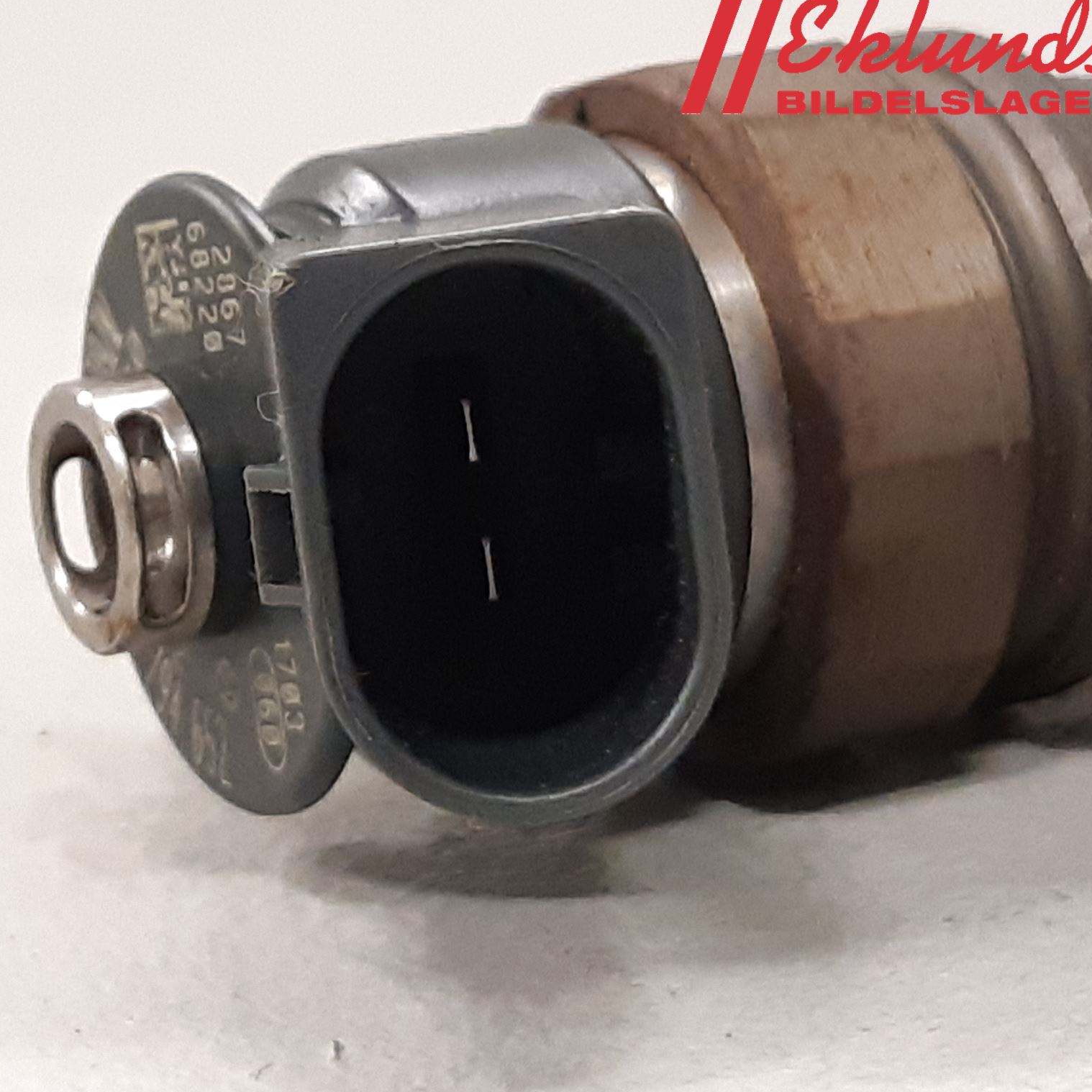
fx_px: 1106
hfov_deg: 51.8
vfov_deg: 52.5
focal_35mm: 31
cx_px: 386
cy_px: 545
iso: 250
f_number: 1.7
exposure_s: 1/50
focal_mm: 3.93
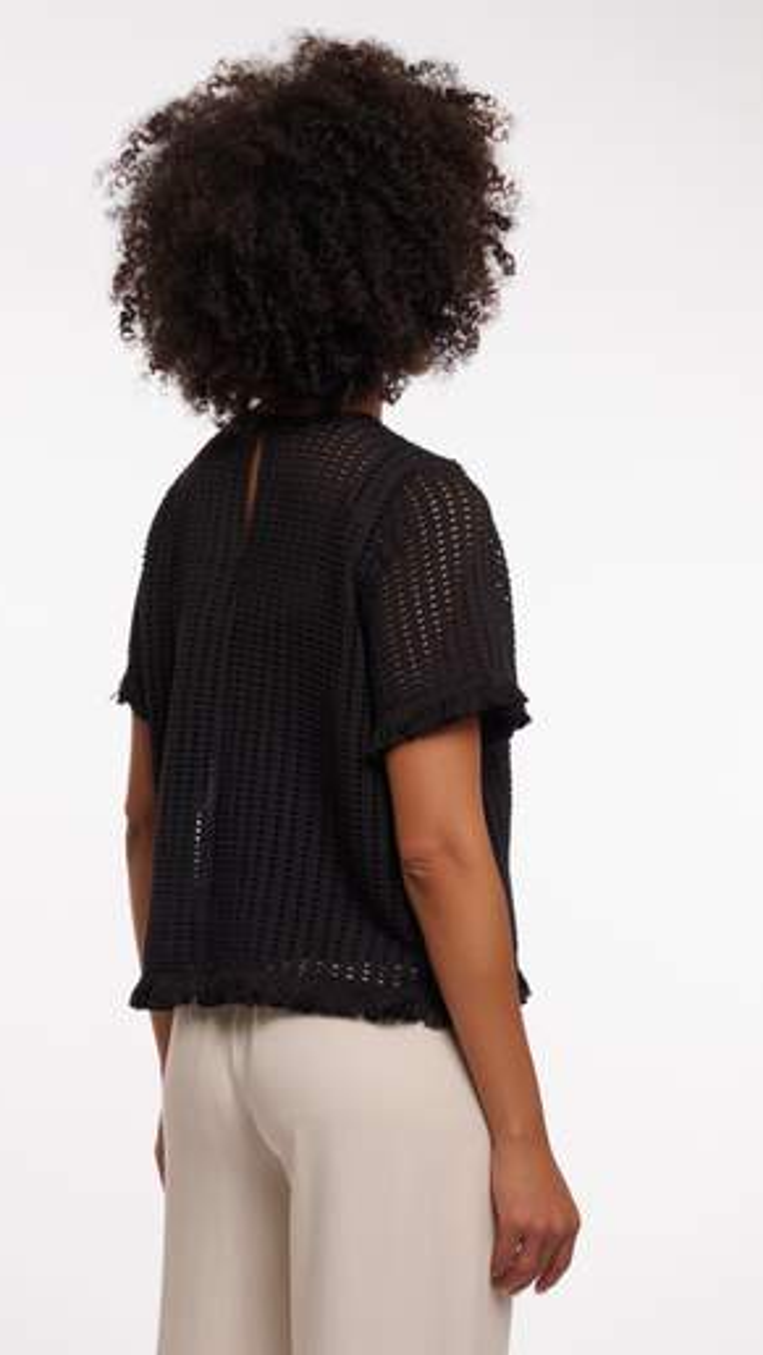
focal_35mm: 81
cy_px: 679
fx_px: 2912
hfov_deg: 14.9
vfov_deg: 26.2
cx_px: 354
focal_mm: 77
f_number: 8
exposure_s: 1/160
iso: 125
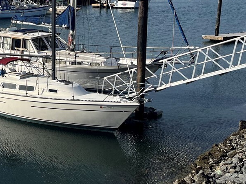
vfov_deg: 21.0
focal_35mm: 69
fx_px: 490
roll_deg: -1.1
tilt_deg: -5.1
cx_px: 2
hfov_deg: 26.7
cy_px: 31
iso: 50
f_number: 1.6
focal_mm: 5.1
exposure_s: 1/4484
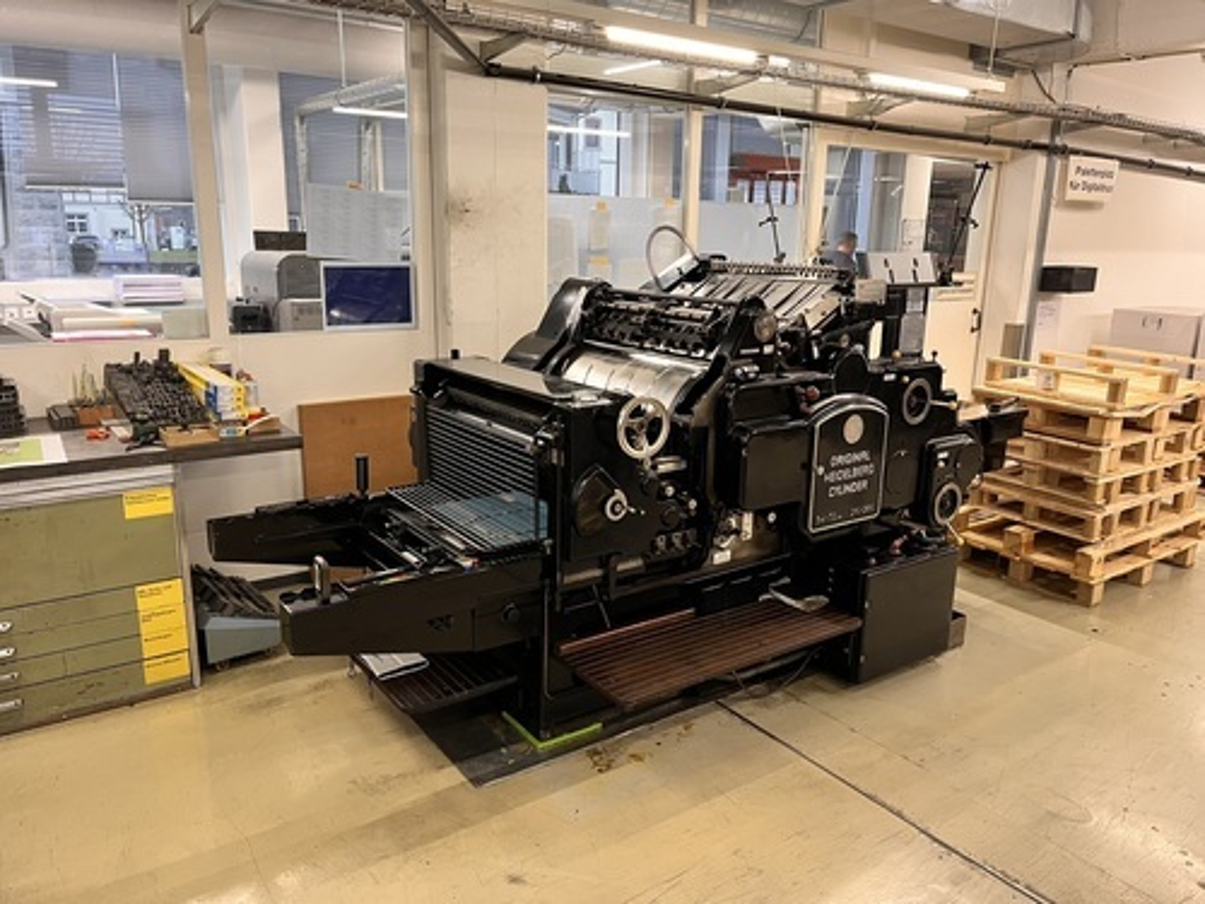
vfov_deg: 53.1
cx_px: 602
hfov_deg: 67.3
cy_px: 452
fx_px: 905
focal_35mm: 26
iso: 125
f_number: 1.6
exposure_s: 1/50
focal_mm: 5.1
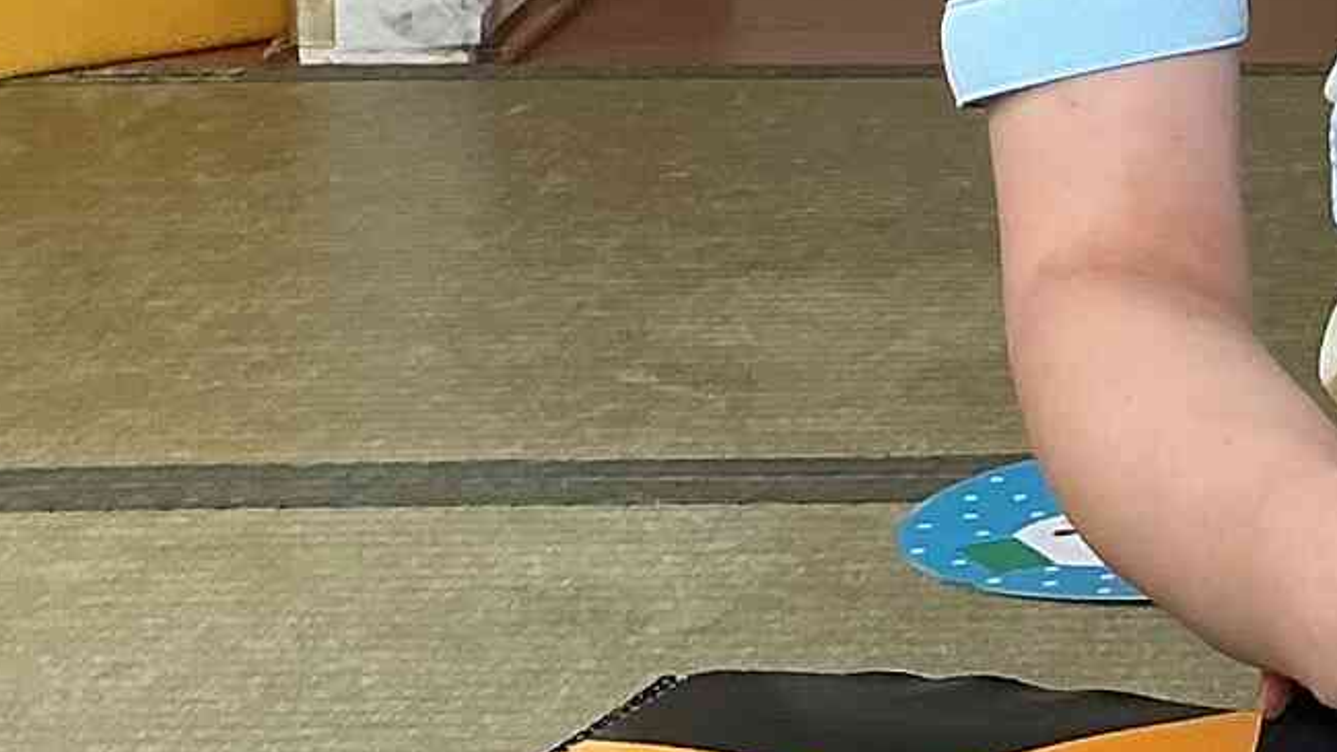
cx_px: 1675
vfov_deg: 7.5
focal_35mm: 157
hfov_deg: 13.3
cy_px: -490
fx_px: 5566
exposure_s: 1/120
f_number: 1.8
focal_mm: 3
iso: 32
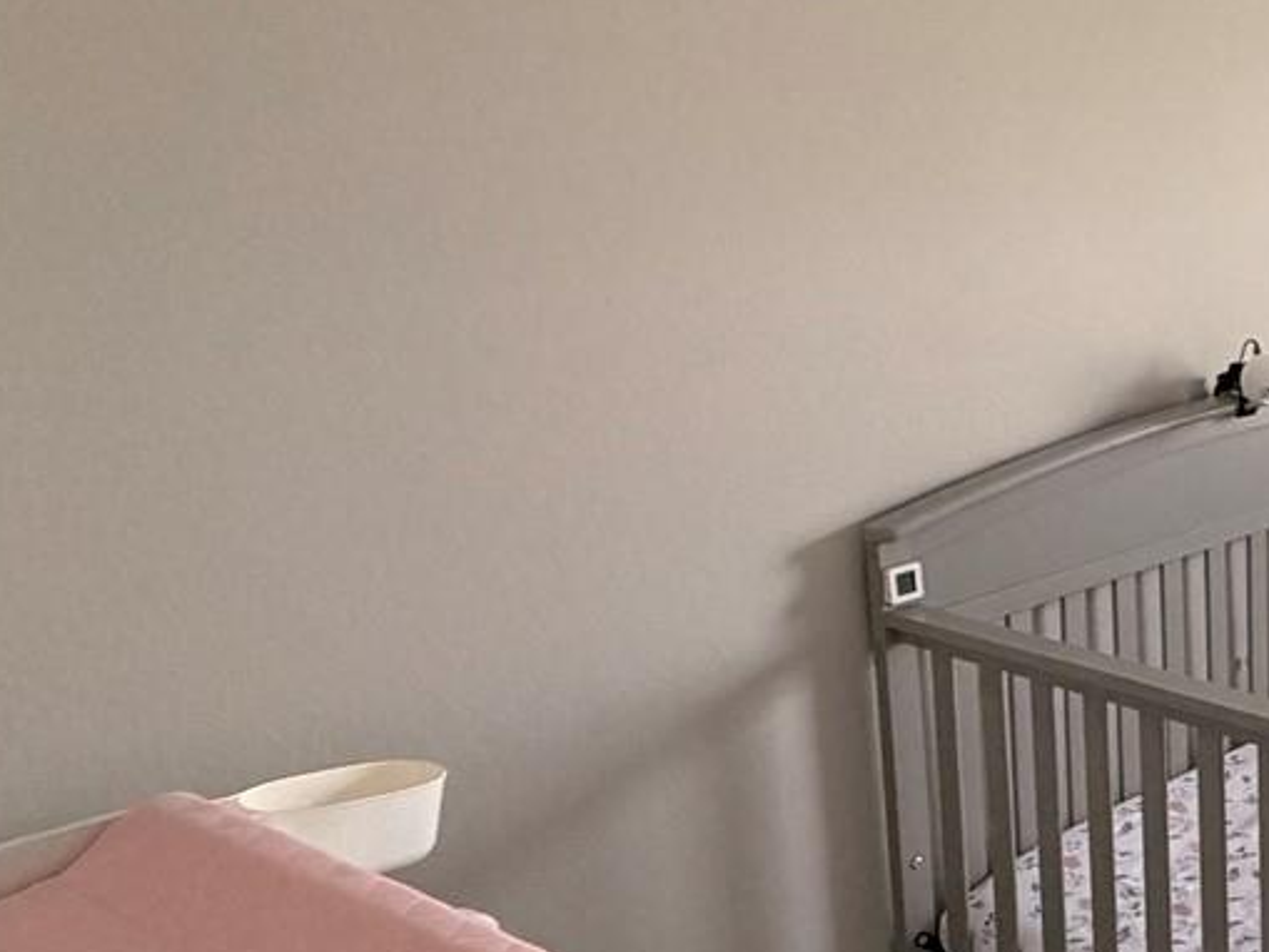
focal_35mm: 44
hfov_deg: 32.5
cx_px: 1643
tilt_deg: -10.4
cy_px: 391
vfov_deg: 32.8
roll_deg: -1.1
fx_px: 1613
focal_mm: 2.22
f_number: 2.2
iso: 320
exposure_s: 1/121
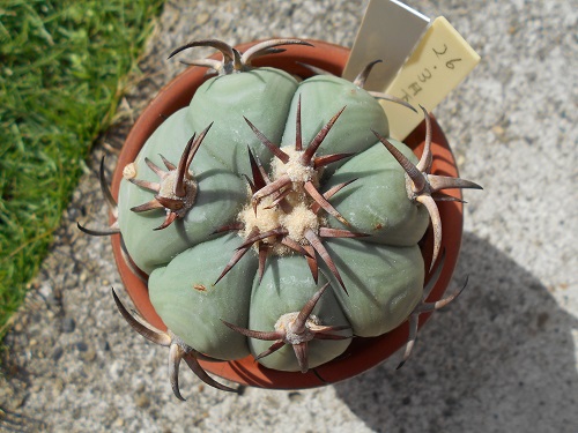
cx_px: 289
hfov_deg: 60.0
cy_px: 216
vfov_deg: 46.8
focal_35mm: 30
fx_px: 501
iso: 80
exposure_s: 1/1000
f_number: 3.4
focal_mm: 5.1
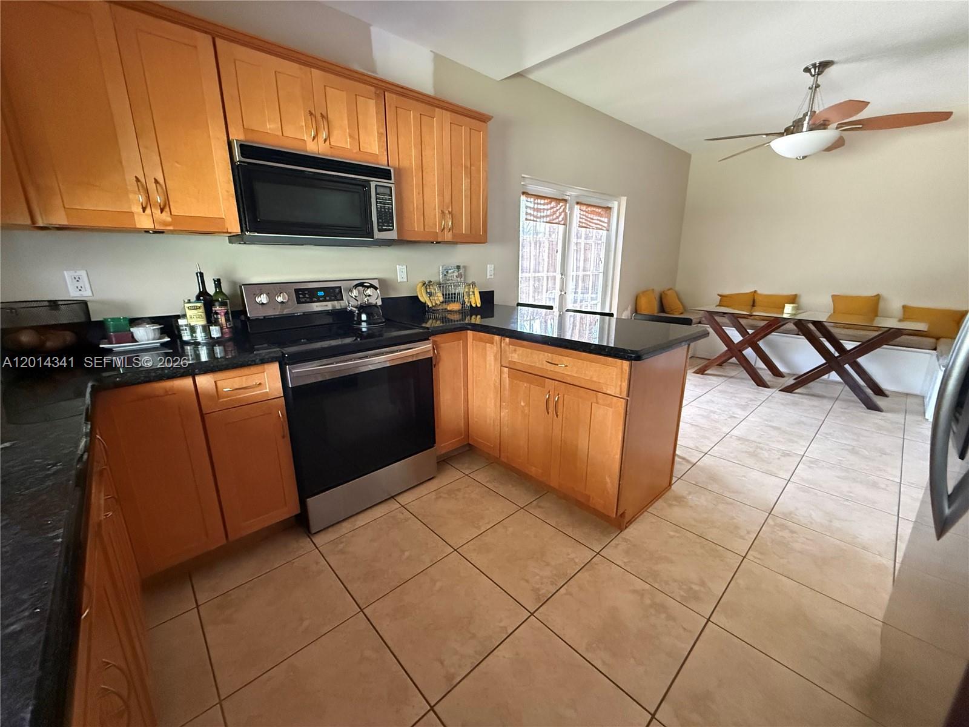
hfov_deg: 102.1
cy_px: 364
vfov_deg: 85.7
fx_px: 392
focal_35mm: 14
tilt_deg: -14.6
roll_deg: -0.1
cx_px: 484
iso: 1000
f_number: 2.2
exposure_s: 1/60
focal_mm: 2.22
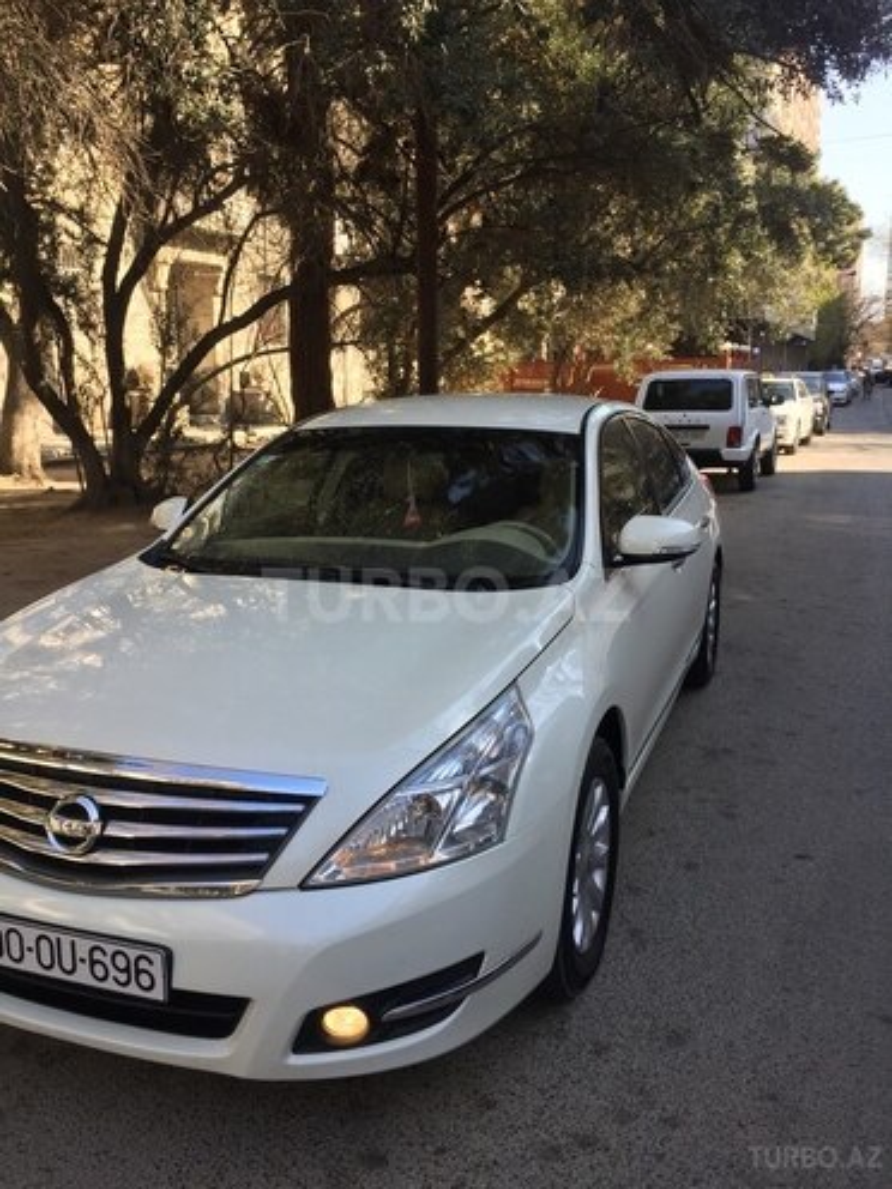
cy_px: 594
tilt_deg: -10.8
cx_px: 446
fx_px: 996
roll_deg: +0.5
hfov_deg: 48.2
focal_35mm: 29
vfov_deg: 61.7
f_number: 2.2
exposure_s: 1/344
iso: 32
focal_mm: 4.15
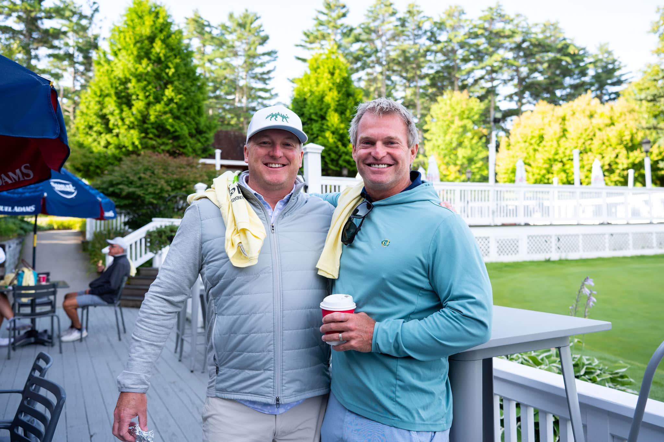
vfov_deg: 45.0
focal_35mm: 29
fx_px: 535
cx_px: 332
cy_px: 221
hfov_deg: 63.7
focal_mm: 29
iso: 400
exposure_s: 1/500
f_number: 4
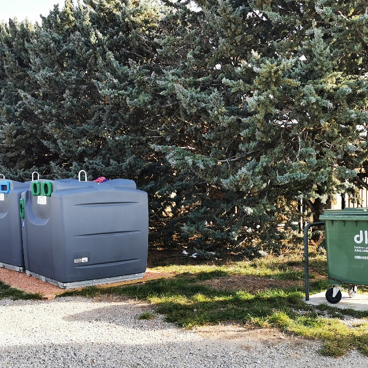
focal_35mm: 44
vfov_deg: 38.3
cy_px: 207
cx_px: 197
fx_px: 529
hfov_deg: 38.3
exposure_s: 1/925
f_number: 1.6
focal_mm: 5.56
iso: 50
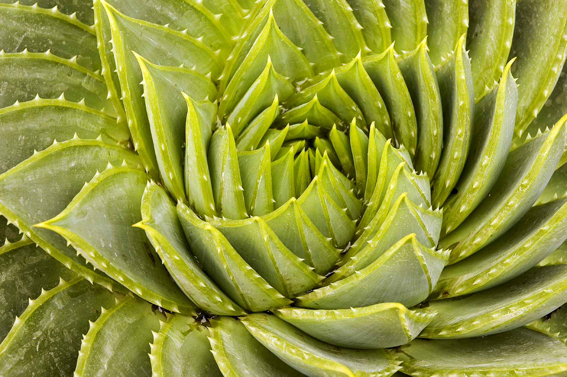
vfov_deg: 17.4
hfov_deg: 26.0
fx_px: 1227
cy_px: 188
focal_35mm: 78
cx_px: 284
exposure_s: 1/100
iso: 200
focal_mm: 52
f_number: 8
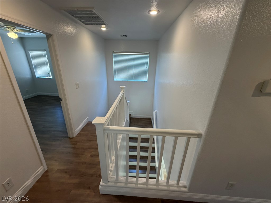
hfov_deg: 102.1
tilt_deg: -17.7
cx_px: 136
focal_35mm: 14
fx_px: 110
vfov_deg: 85.7
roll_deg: -1.6
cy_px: 102
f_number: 2.2
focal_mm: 2.22
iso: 250
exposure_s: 1/120
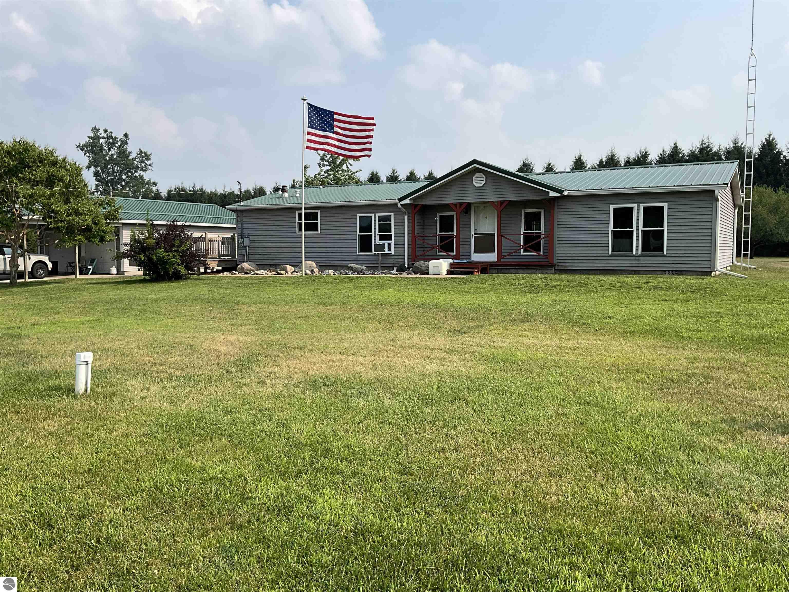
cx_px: 394
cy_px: 296
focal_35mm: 29
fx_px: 661
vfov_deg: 48.2
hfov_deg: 61.7
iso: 25
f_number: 1.8
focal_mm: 3
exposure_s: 1/1984
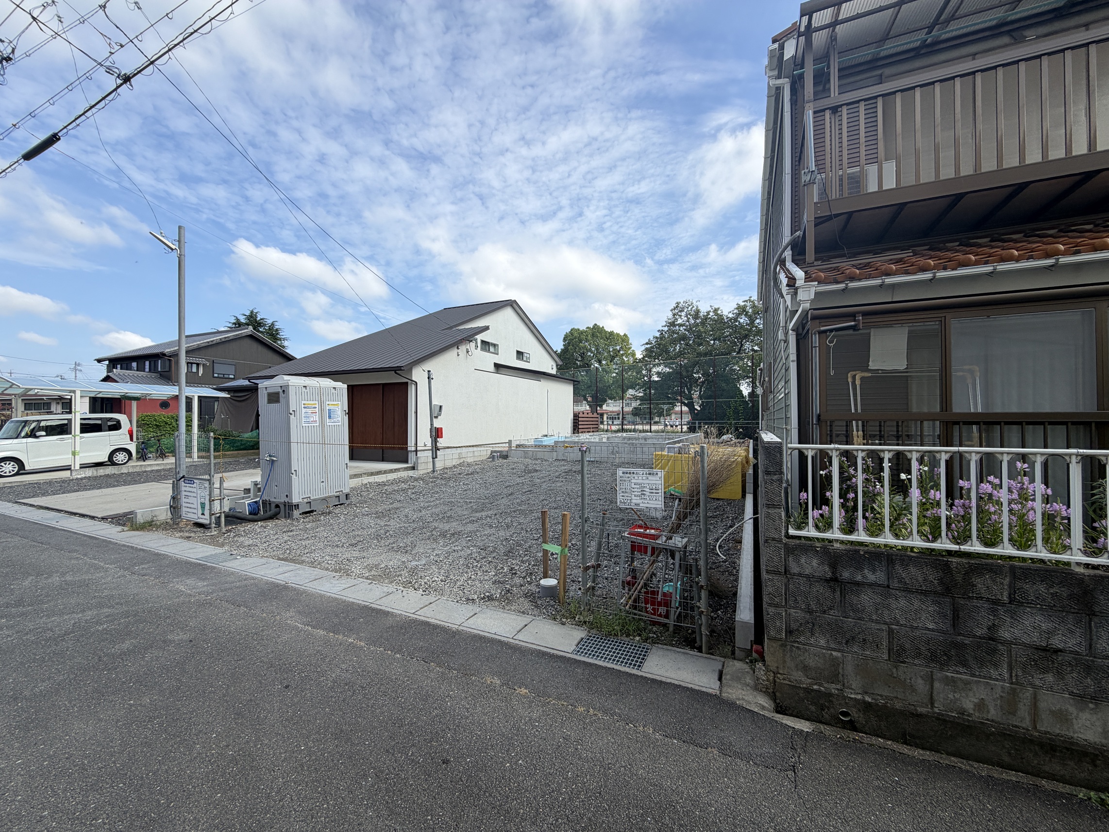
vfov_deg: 85.7
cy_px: 416
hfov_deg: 102.1
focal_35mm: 14
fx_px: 449
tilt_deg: +1.2
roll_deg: +0.7
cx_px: 554
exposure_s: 1/770
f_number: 2.2
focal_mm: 2.22
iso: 20
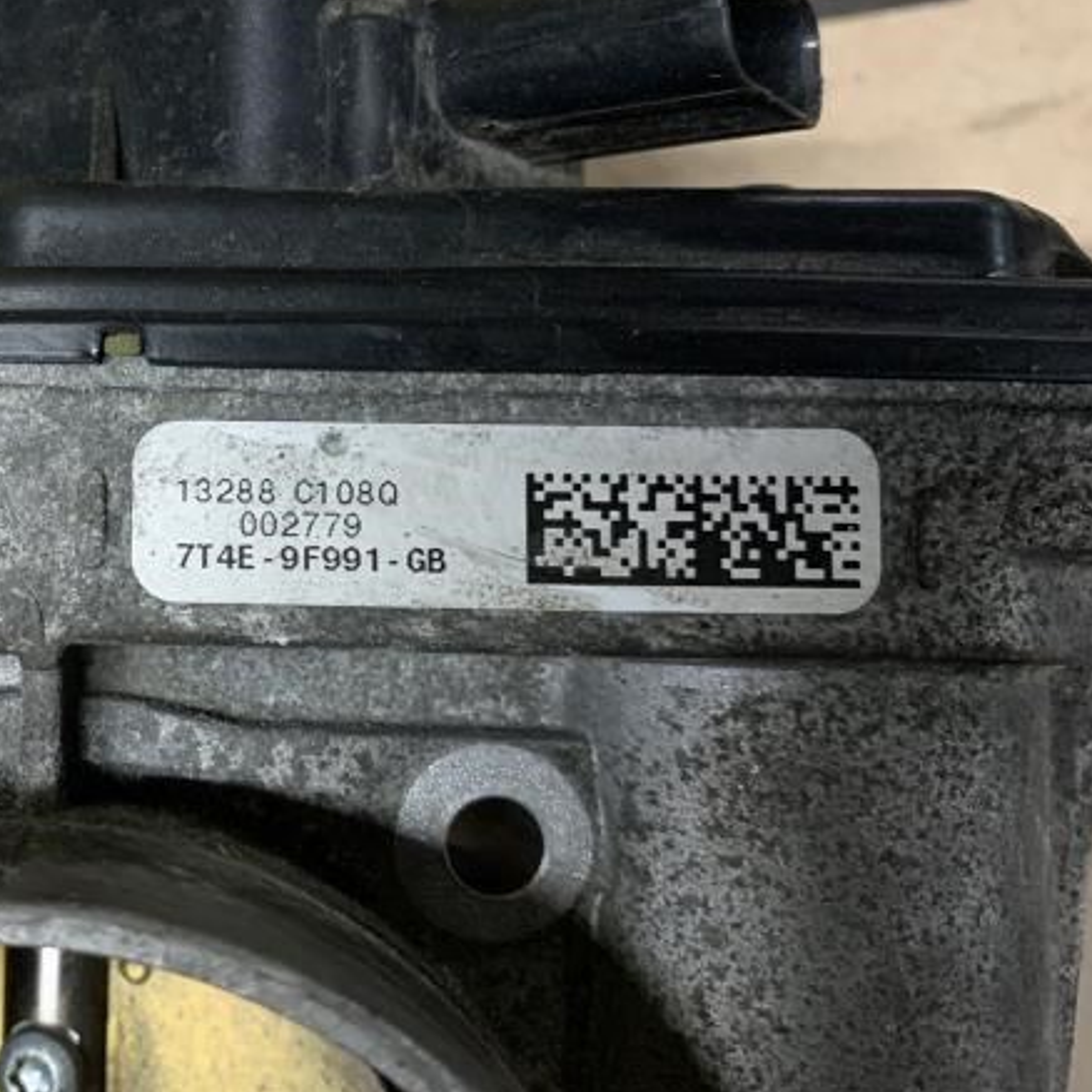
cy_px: 416
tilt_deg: -72.5
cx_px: 142
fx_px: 1499
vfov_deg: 39.8
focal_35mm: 42
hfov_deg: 37.8
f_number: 1.8
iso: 250
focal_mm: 4.25
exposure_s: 1/40
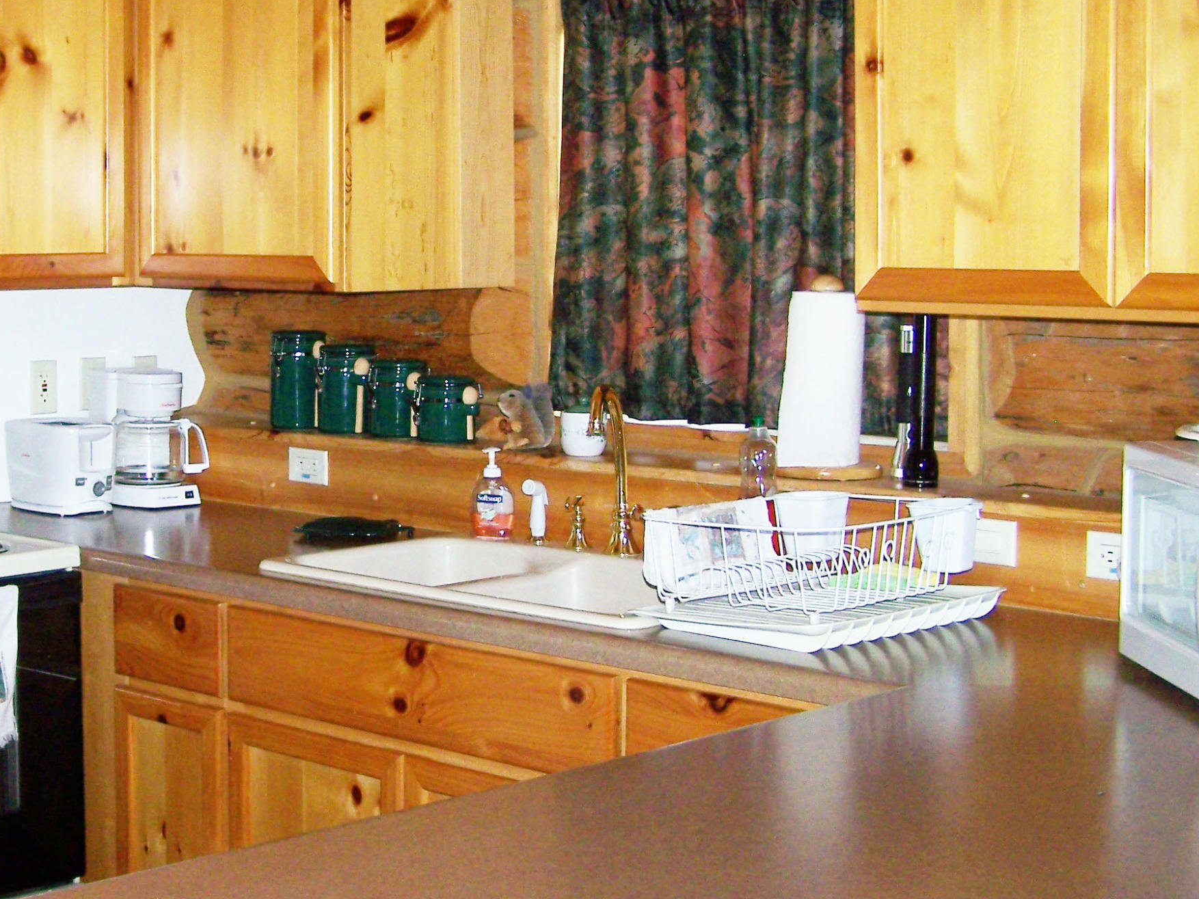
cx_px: 243
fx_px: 2251
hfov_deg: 29.2
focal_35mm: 65
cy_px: 355
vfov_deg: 22.5
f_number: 2.8
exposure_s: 1/60
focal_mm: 6.3
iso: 80
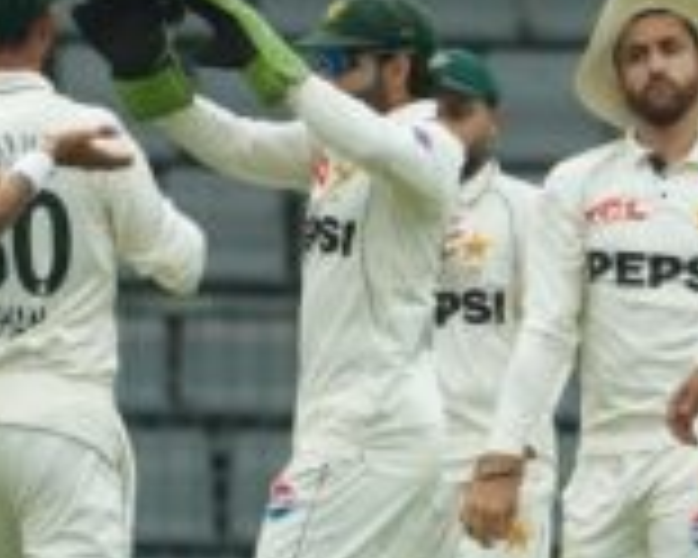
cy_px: 270
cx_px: 455
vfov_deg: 0.7
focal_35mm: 2345
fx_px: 48443
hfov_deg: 0.8
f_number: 6.3
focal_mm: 430
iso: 500
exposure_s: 1/1600
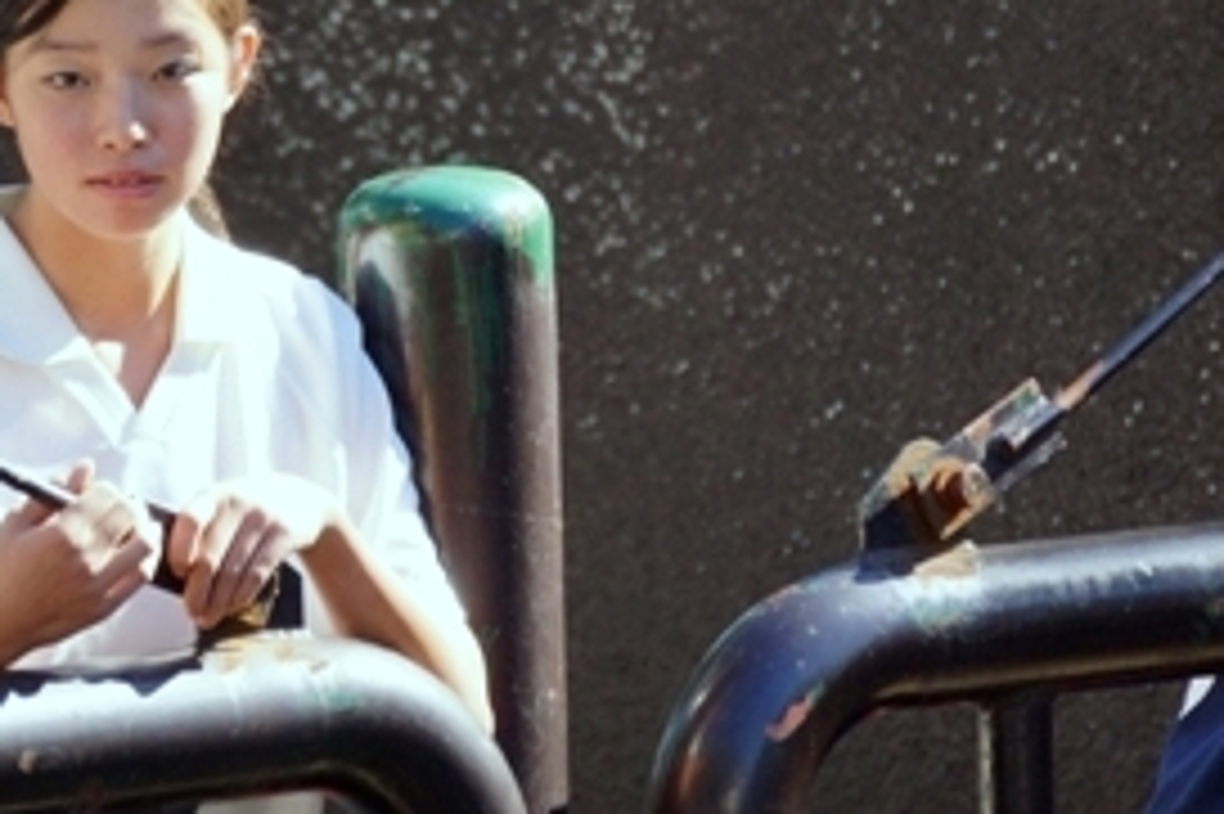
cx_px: 117
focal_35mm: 827
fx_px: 28100
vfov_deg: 1.7
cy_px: 353
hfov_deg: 2.5
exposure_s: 1/500
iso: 500
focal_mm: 300
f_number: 5.6
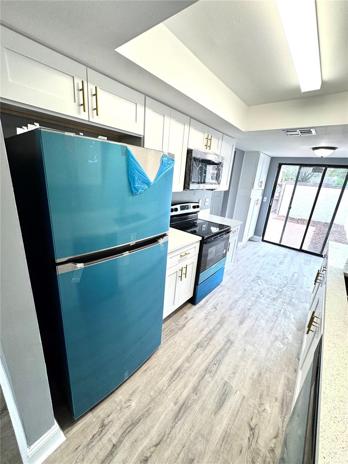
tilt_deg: -16.7
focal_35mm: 14
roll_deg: -3.9
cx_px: 174
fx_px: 188
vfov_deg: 102.1
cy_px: 232
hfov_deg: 85.7
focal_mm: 2.22
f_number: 2.2
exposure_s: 1/120
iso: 125
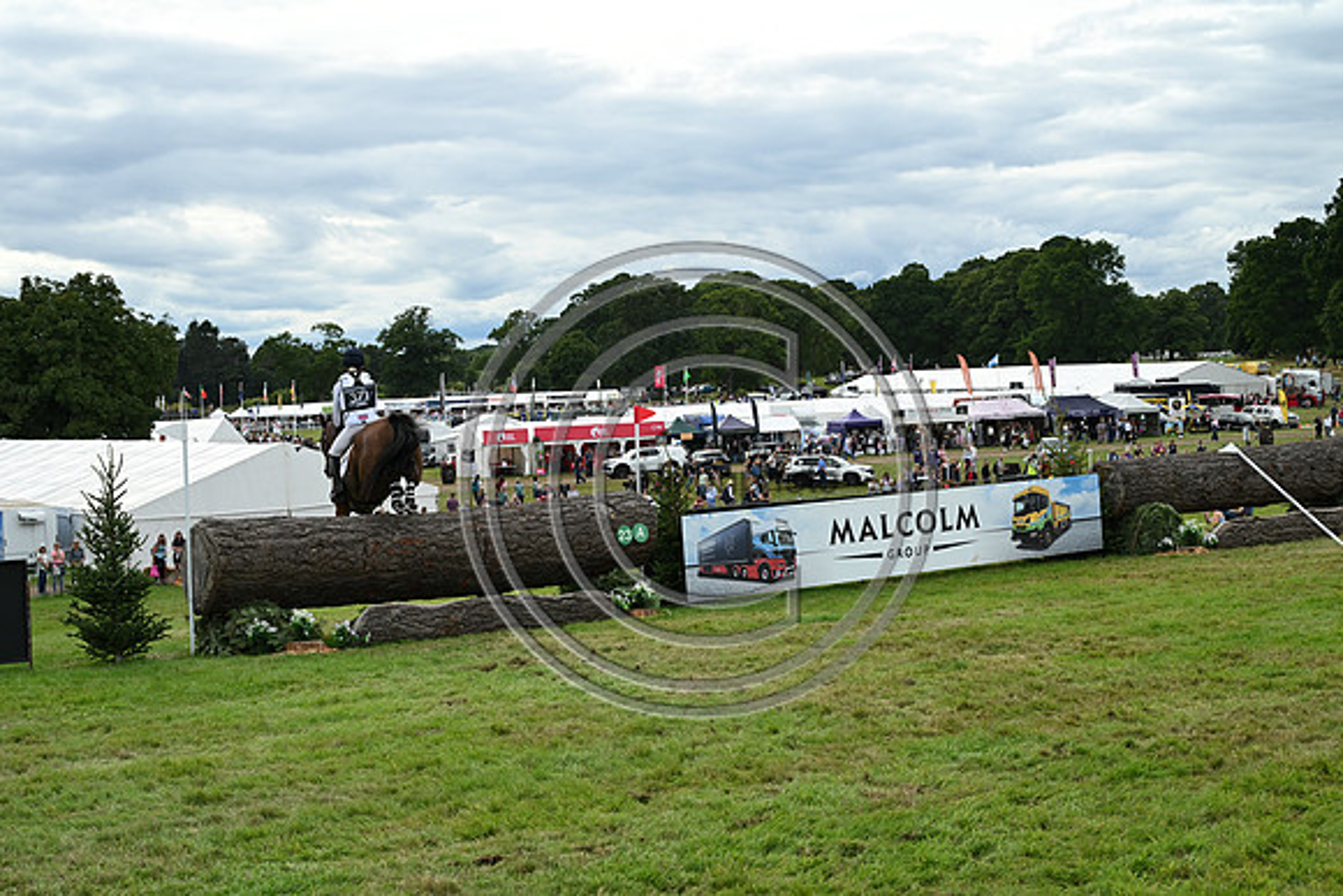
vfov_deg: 26.5
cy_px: 448
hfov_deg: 38.9
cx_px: 672
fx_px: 1903
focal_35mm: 51
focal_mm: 51
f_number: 5.6
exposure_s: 1/1250
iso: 500
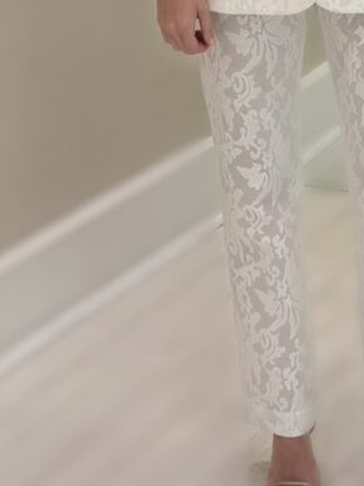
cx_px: 322
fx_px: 897
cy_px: -40
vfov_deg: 27.8
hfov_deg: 22.4
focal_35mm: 64
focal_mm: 6.76
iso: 64
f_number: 1.78
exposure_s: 1/120
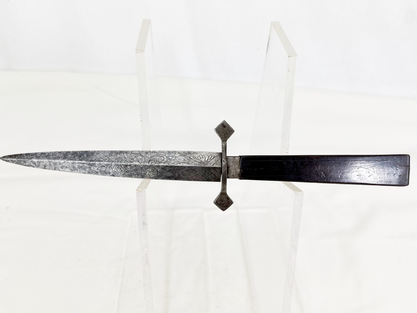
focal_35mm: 26
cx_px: 208
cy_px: 156
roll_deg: -1.1
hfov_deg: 67.3
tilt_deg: -41.8
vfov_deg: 53.1
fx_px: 313
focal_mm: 5.1
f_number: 1.6
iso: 50
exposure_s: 1/459
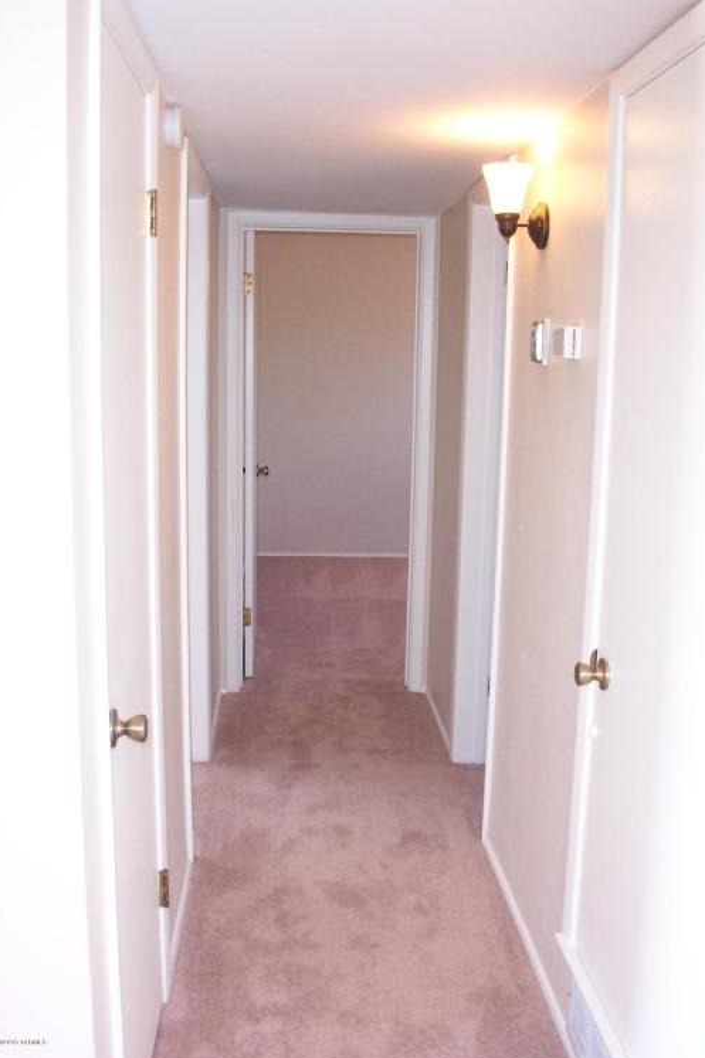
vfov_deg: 53.1
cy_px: 533
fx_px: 1058
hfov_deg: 36.9
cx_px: 358
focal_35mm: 36
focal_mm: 7.5
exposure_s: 1/30
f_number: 2.8
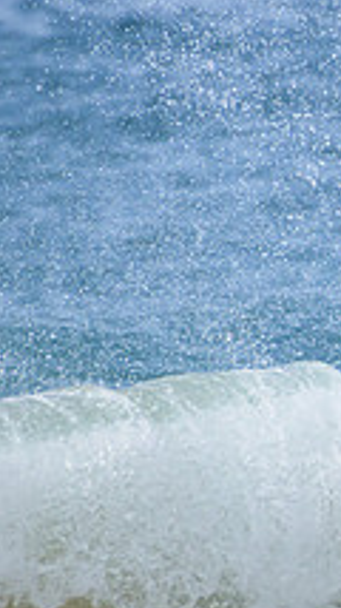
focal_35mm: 2555
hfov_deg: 0.5
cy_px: 263
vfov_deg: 0.8
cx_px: 821
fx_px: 41168
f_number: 11
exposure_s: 1/2000
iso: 900
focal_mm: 900
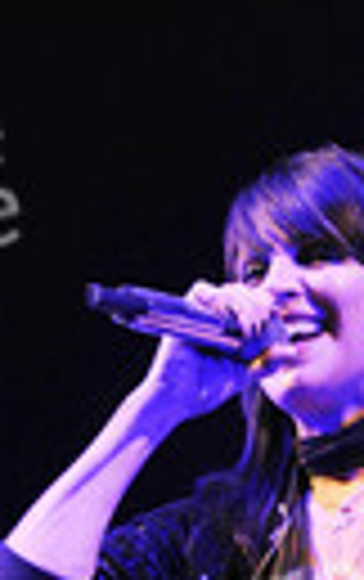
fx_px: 3496
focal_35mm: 221
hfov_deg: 6.0
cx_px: 279
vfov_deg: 9.2
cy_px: 895
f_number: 2.8
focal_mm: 70
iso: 6400
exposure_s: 1/250
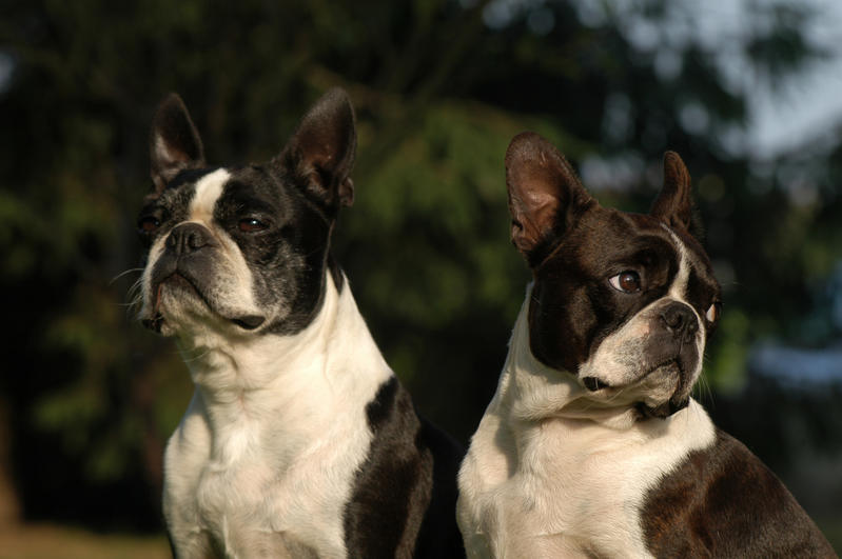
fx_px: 4381
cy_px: 280
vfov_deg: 7.3
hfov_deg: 11.0
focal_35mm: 188
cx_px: 421
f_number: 6.3
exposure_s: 1/250
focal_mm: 125
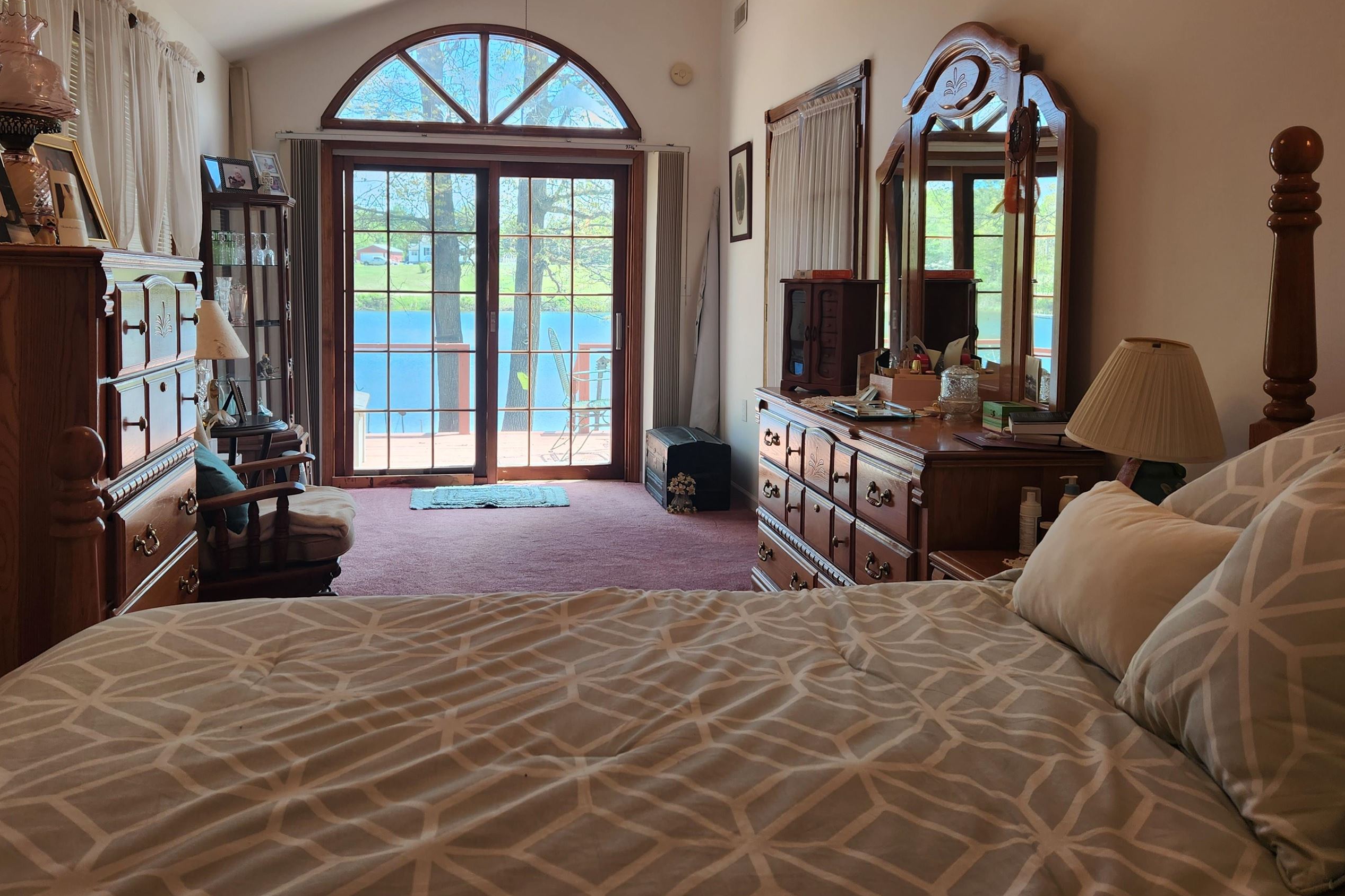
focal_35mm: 29
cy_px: 362
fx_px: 1083
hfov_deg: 63.5
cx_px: 611
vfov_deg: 44.7
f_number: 1.8
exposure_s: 1/120
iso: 32
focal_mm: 5.4
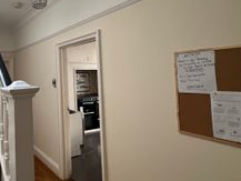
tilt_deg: +3.1
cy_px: 70
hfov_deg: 61.1
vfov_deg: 56.3
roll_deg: +1.4
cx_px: 27
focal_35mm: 24
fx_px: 167
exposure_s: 1/99
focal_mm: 1.57
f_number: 1.8
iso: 160
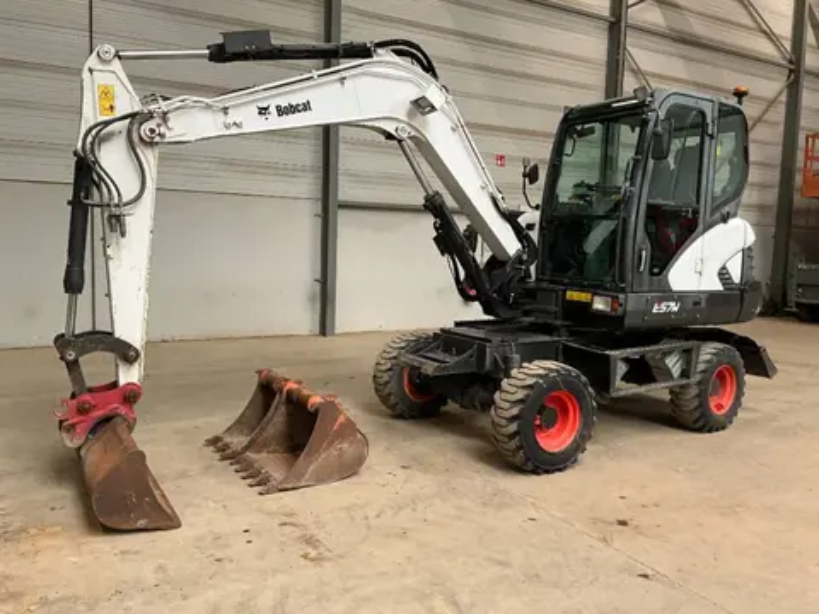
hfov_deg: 61.7
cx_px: 410
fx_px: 686
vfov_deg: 48.2
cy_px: 307
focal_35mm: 29
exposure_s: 1/84
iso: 64
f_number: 1.8
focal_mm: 3
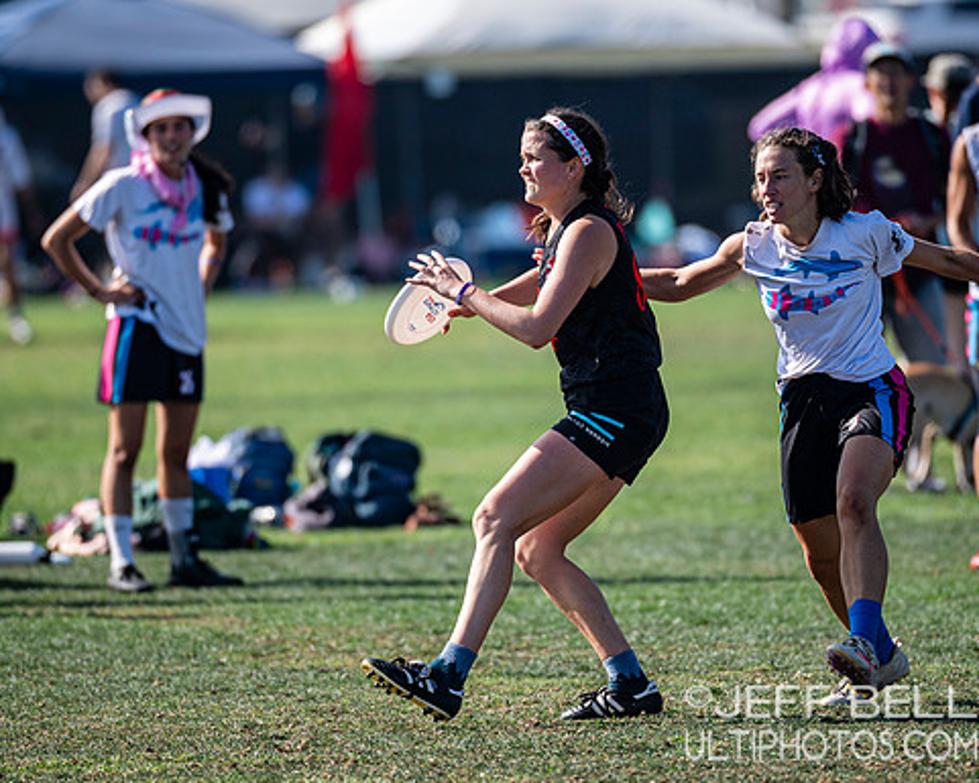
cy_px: 375
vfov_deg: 3.3
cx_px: 551
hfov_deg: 4.1
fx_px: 13679
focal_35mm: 472
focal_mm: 300
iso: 160
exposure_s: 1/1600
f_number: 3.2
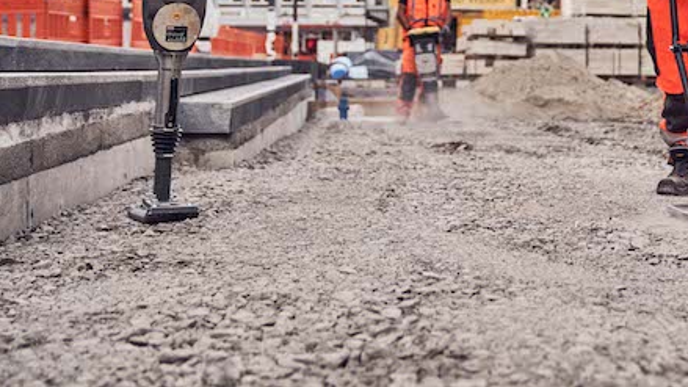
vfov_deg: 17.9
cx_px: 538
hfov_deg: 31.6
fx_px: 1186
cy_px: -30
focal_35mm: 65
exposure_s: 1/2000
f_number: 2.8
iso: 200
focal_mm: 34
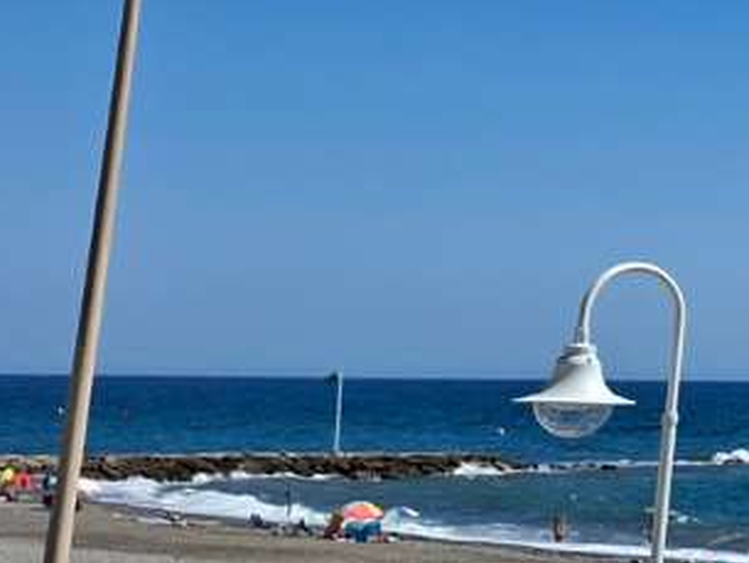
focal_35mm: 113
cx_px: 1793
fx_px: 2446
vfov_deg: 12.8
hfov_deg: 13.1
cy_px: -119
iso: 50
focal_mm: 5.54
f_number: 1.8
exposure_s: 1/2252
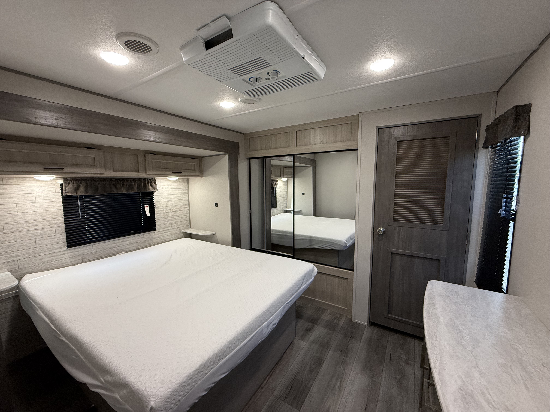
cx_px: 275
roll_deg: +1.0
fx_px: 222
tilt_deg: -5.5
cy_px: 206
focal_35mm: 14
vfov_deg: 85.7
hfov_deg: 102.1
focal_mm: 2.22
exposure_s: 1/99
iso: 250
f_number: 2.2
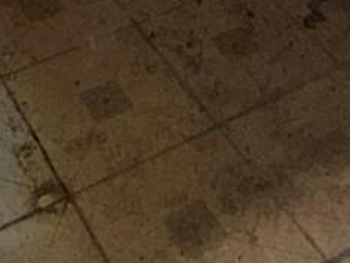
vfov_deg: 11.4
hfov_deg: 20.6
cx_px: 157
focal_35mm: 95
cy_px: -455
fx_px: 961
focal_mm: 2.22
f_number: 2.2
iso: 100
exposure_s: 1/60
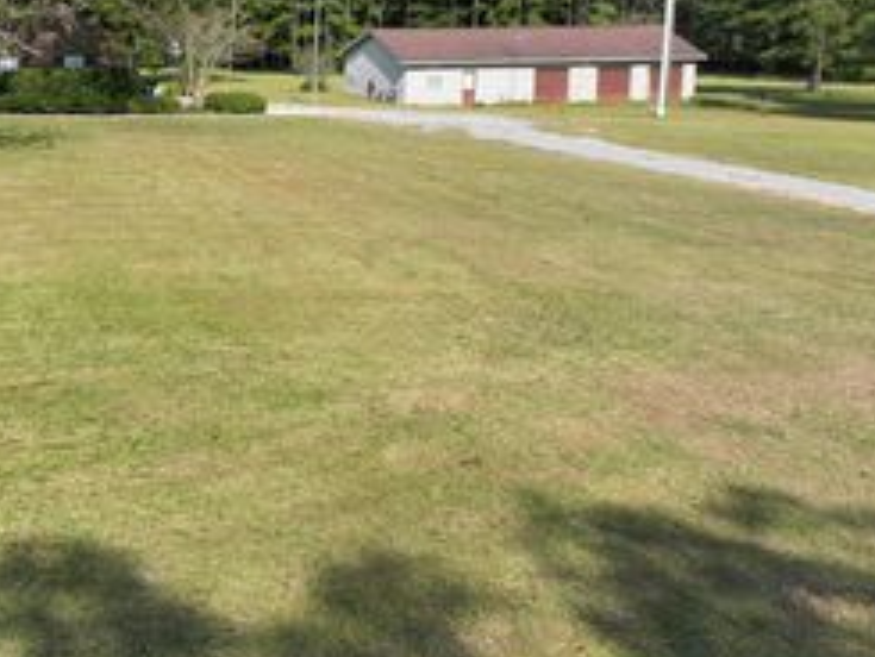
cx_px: -4
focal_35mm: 49
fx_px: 1239
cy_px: 109
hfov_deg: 35.2
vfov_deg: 28.9
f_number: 2.8
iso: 100
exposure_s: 1/1250
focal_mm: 12.29
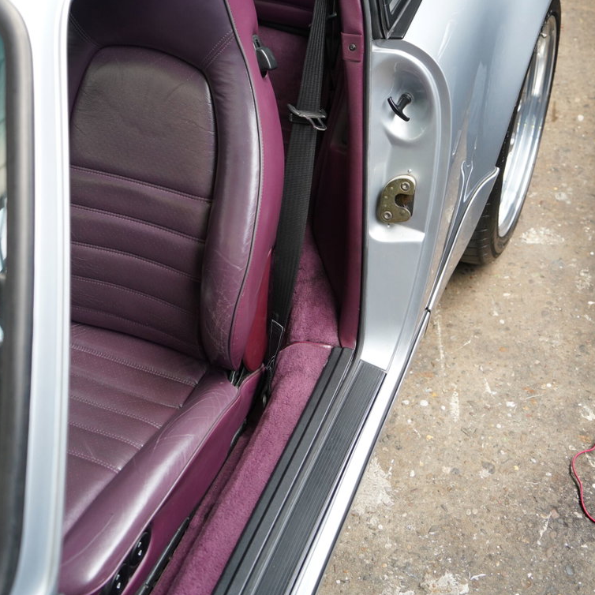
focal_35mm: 48
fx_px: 933
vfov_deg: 35.0
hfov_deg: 35.4
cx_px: 294
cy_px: 200
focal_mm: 37
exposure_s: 1/160
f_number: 4
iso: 2000
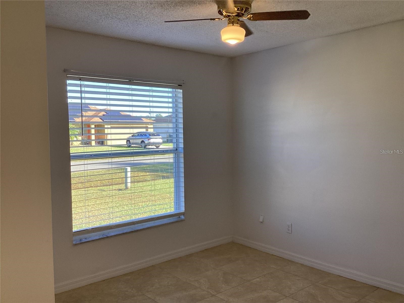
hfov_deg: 58.4
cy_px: 152
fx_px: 362
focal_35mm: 31
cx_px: 202
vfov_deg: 45.4
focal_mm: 3.3
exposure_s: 1/120
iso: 40
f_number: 2.4
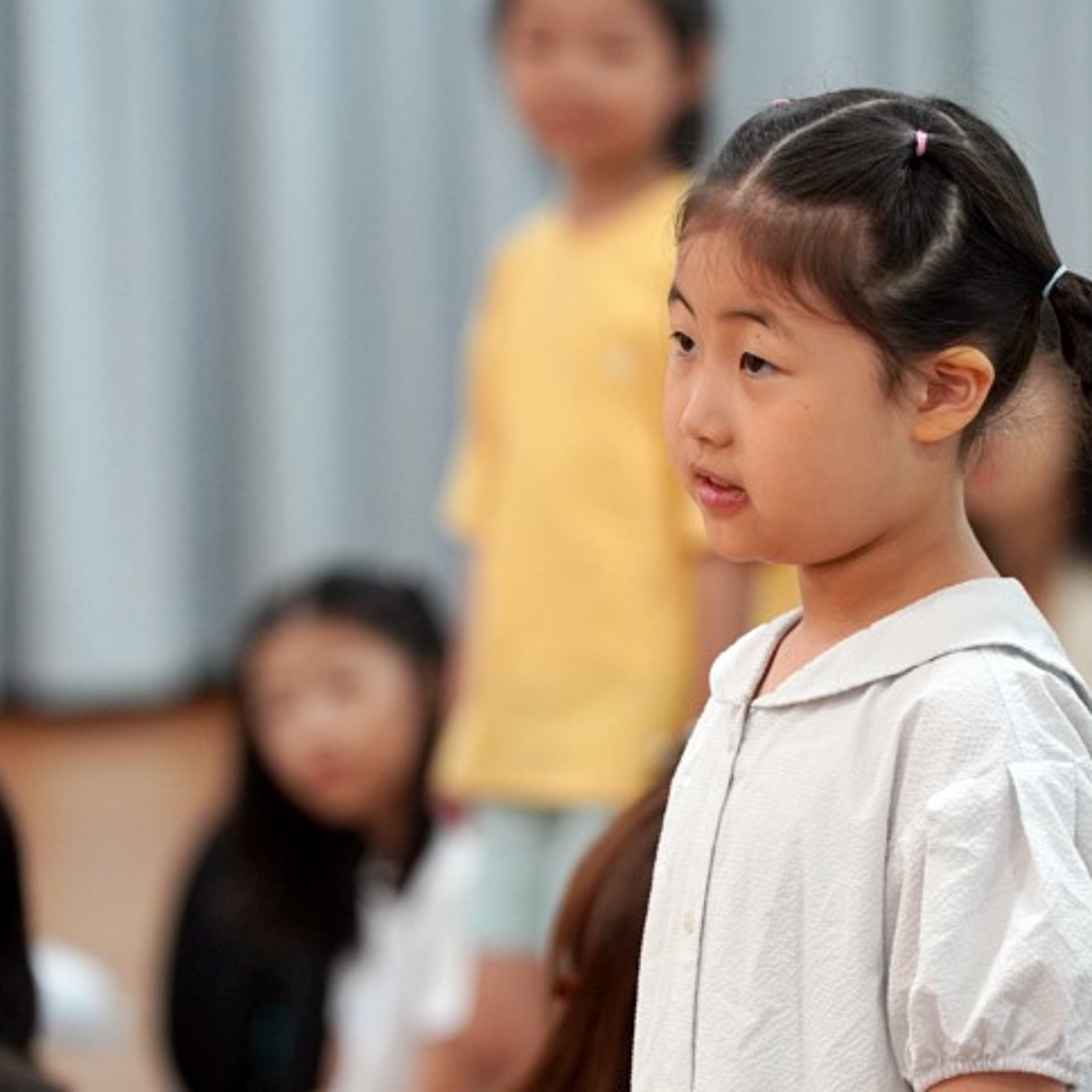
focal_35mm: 302
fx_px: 10778
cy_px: 596
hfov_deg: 5.8
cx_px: 693
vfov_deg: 5.8
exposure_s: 1/200
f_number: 4
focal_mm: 191
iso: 2000
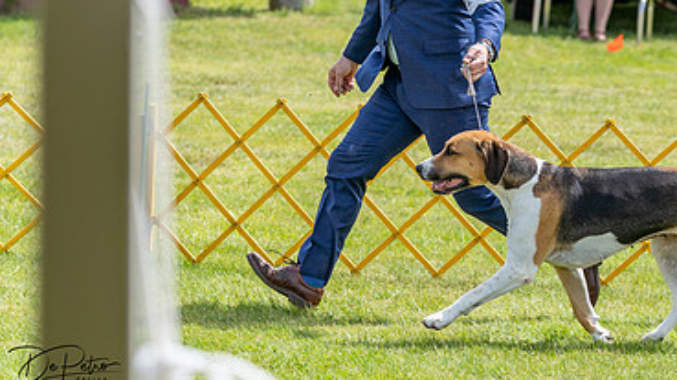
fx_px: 4700
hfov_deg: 8.2
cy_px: 103
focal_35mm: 262
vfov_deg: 4.6
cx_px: 557
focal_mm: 109
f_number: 3.5
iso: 125
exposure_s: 1/1000
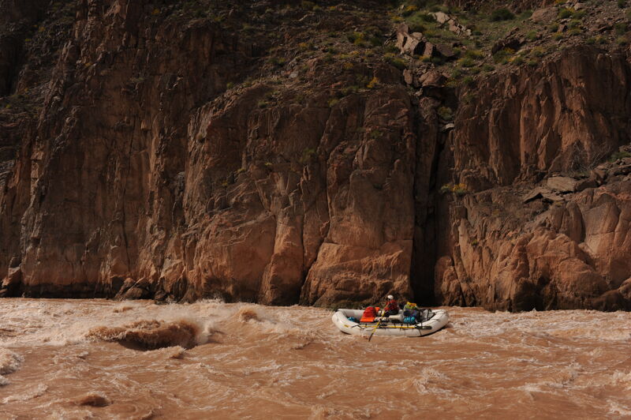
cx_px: 316
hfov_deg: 54.5
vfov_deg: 37.8
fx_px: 613
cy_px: 210
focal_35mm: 35
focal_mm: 35
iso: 200
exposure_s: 1/800
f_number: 9
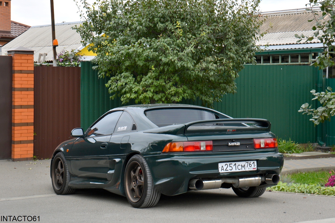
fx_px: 530
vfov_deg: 23.8
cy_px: 112
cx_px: 168
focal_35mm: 57
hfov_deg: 35.1
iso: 200
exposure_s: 1/200
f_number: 7.1
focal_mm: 38
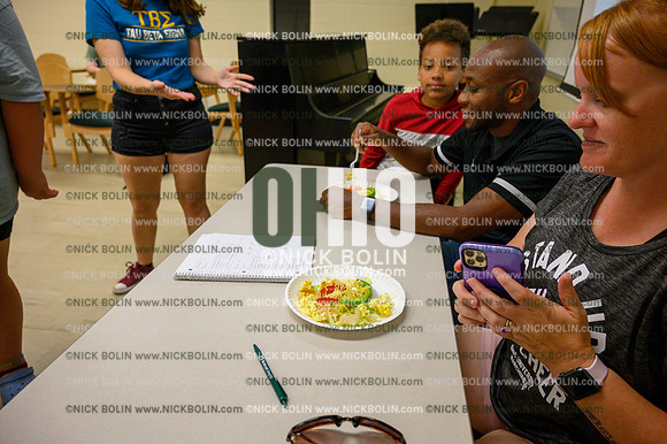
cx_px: 334
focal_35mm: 24
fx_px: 444
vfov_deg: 53.1
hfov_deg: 73.8
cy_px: 222
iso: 1600
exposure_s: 1/500
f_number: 4.5
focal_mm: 24
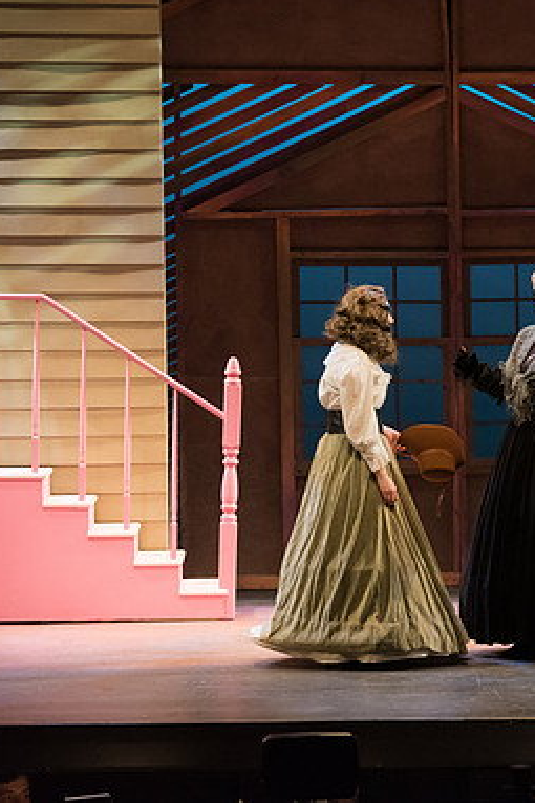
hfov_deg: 8.6
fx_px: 3547
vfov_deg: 12.9
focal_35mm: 159
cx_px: 560
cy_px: 399
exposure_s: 1/320
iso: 5000
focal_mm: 105
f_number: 4
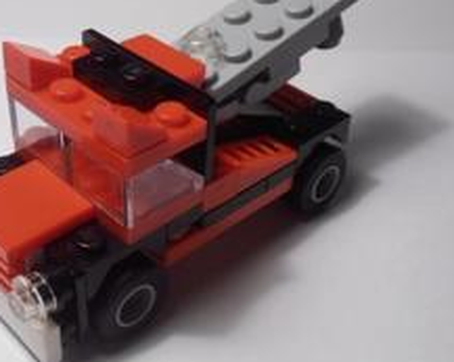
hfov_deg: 31.3
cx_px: 165
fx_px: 805
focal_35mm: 60
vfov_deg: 25.3
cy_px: 140
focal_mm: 6.61
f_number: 3.9
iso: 80
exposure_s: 1/50
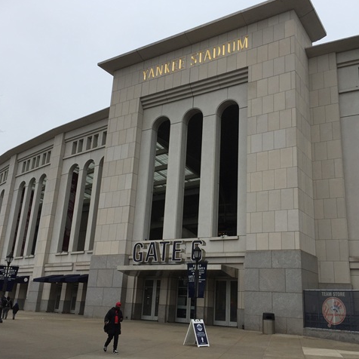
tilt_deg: +16.9
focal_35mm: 35
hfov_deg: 47.2
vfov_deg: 47.2
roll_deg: -2.9
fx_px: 411
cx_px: 186
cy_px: 180
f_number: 2.2
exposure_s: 1/1014
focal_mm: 4.15
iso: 32
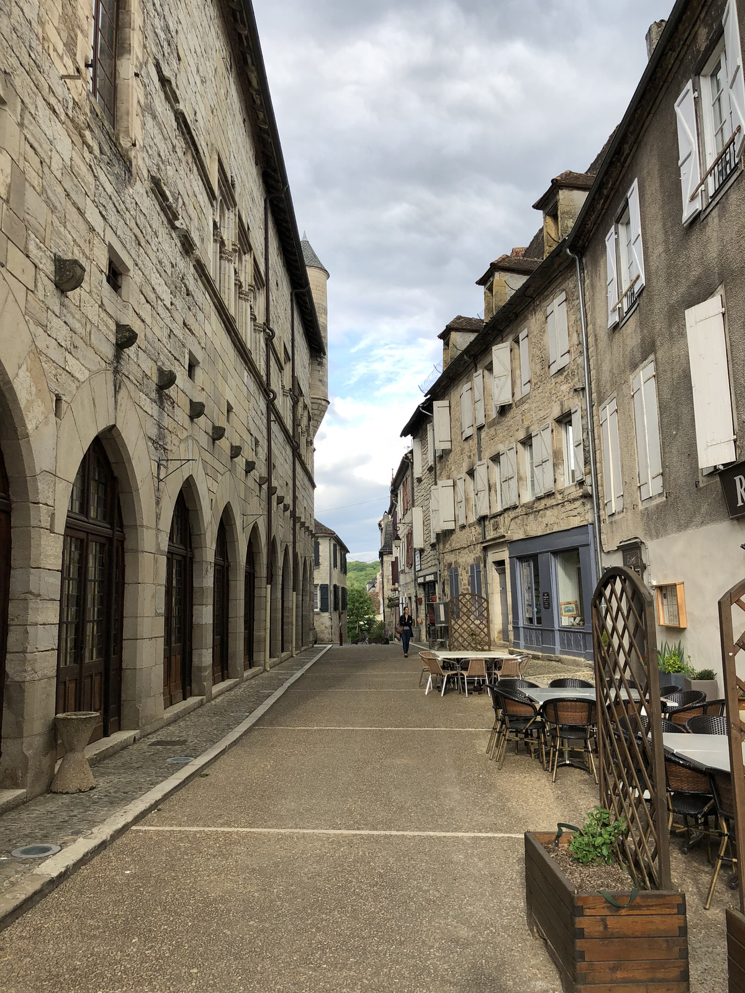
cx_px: 372
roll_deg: +2.2
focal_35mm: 28
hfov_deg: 49.7
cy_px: 496
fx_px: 803
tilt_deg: +8.7
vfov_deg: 63.4
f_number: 1.8
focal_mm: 4
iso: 20
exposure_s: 1/631
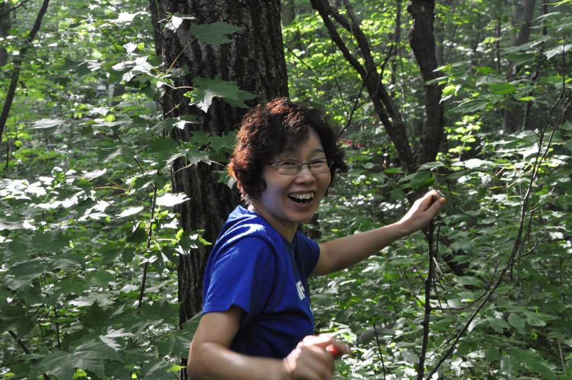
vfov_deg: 20.1
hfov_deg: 29.9
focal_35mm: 68
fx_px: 1071
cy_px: 190
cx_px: 286
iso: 2000
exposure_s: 1/80
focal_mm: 45
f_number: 11
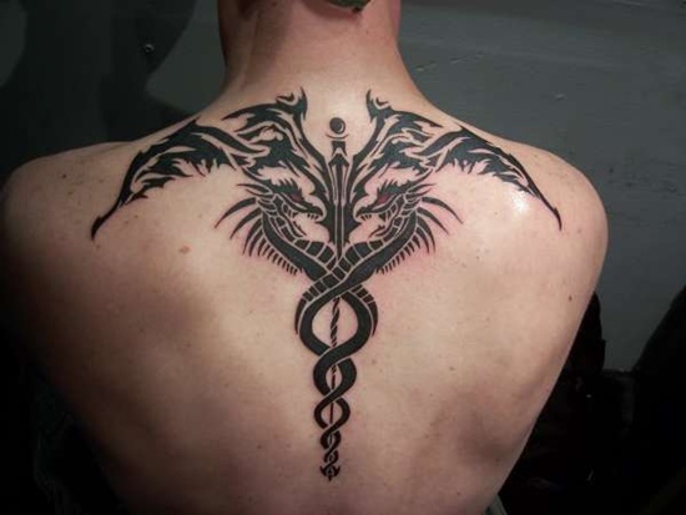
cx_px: 343
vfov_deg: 39.7
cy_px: 258
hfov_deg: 51.3
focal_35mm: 36
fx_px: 714
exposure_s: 1/60
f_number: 3
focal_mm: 6
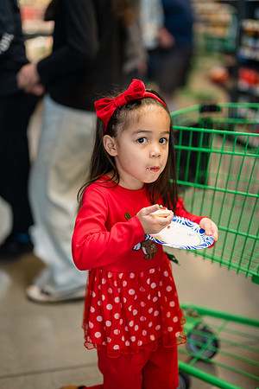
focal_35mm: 50
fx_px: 540
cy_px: 194
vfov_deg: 39.6
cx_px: 130
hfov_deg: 27.0
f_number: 1.2
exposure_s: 1/500
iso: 640
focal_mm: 50
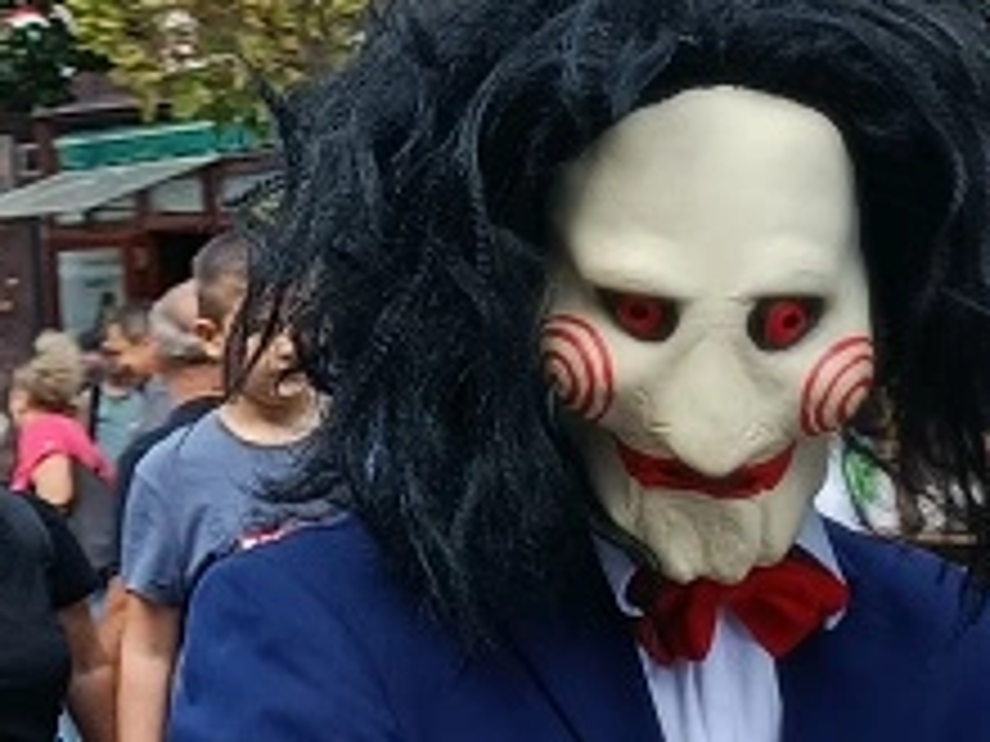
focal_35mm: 131
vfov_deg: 11.0
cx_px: 1089
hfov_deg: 14.7
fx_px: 3747
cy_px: 1043
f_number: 1.7
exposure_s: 1/100
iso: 52
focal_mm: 5.24
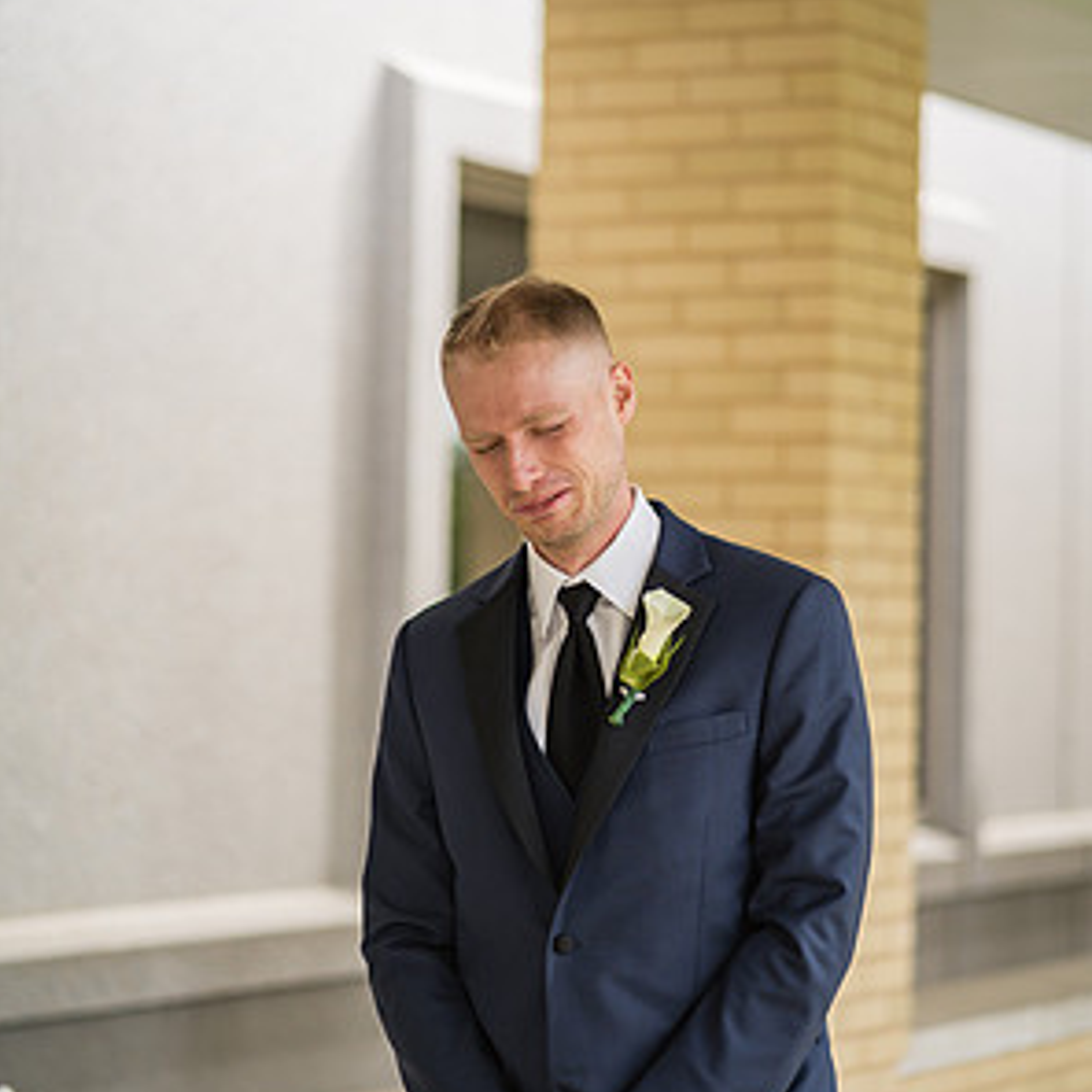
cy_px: 553
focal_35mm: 110
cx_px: 546
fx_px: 3926
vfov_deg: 15.8
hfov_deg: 15.8
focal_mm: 85
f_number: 2
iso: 100
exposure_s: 1/1250
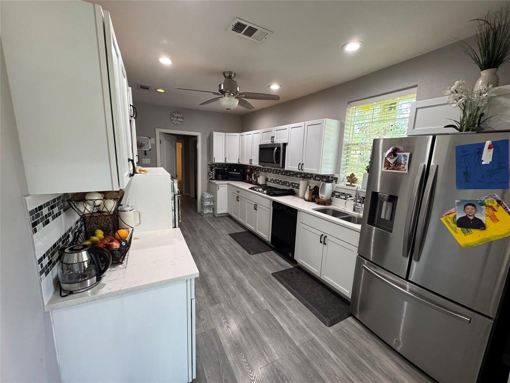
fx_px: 206
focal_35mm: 14
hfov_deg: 102.1
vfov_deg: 85.7
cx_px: 255
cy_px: 192
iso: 320
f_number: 2.2
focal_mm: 2.22
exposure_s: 1/92
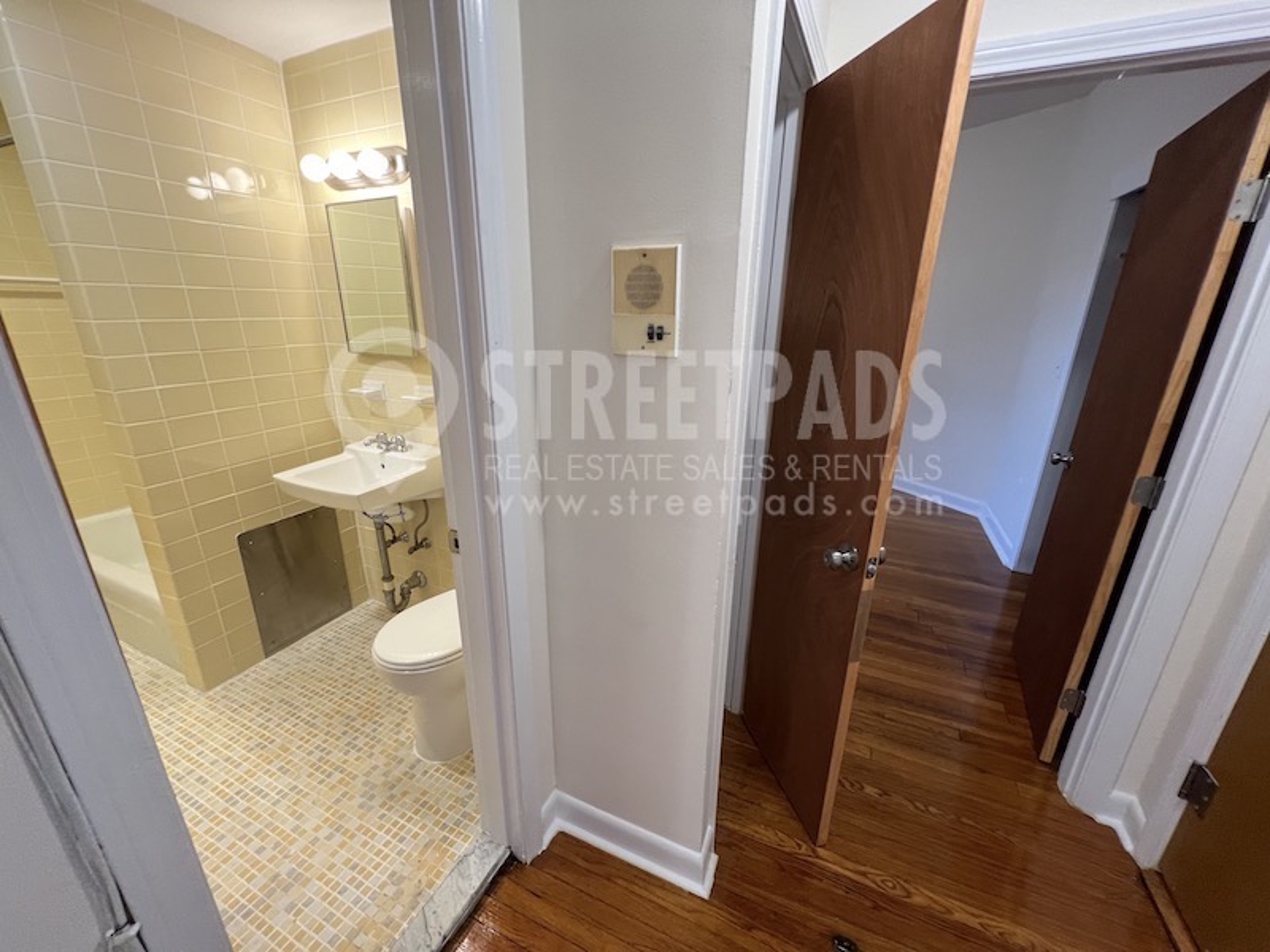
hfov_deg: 106.2
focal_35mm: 13
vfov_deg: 89.9
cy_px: 476
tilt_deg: -15.9
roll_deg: +1.2
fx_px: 477
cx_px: 635
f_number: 1.8
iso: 160
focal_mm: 1.57
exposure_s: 1/60
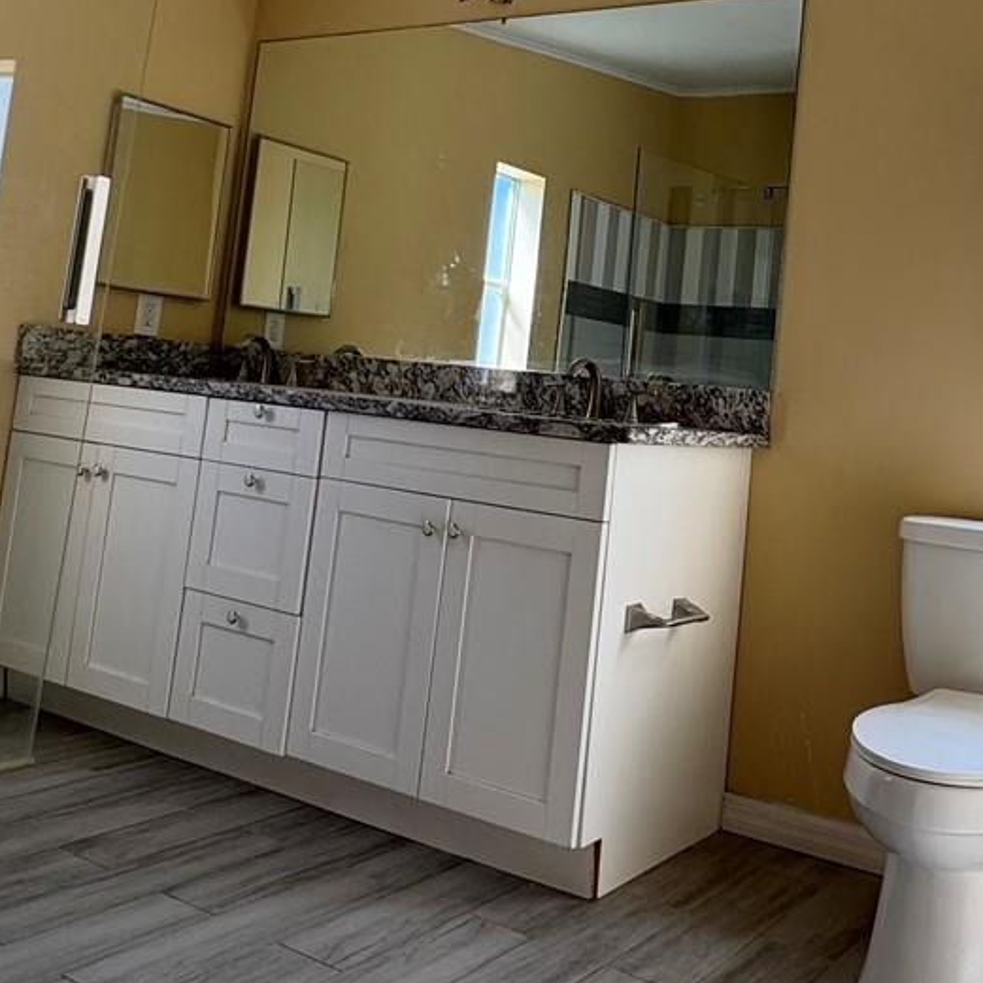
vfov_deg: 42.8
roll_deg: -5.5
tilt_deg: +5.6
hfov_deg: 43.2
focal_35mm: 38
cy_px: 279
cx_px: 662
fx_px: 1221
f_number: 2.2
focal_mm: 2.22
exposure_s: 1/129
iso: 40
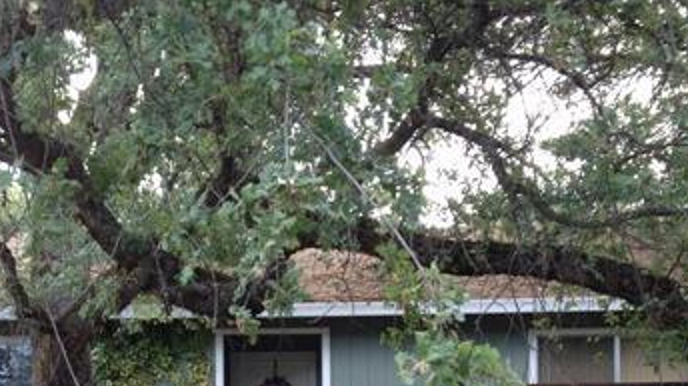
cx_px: 202
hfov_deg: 29.4
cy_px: 446
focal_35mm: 71
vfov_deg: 16.4
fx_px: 1294
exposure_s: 1/60
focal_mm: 4.28
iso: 50
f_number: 2.4
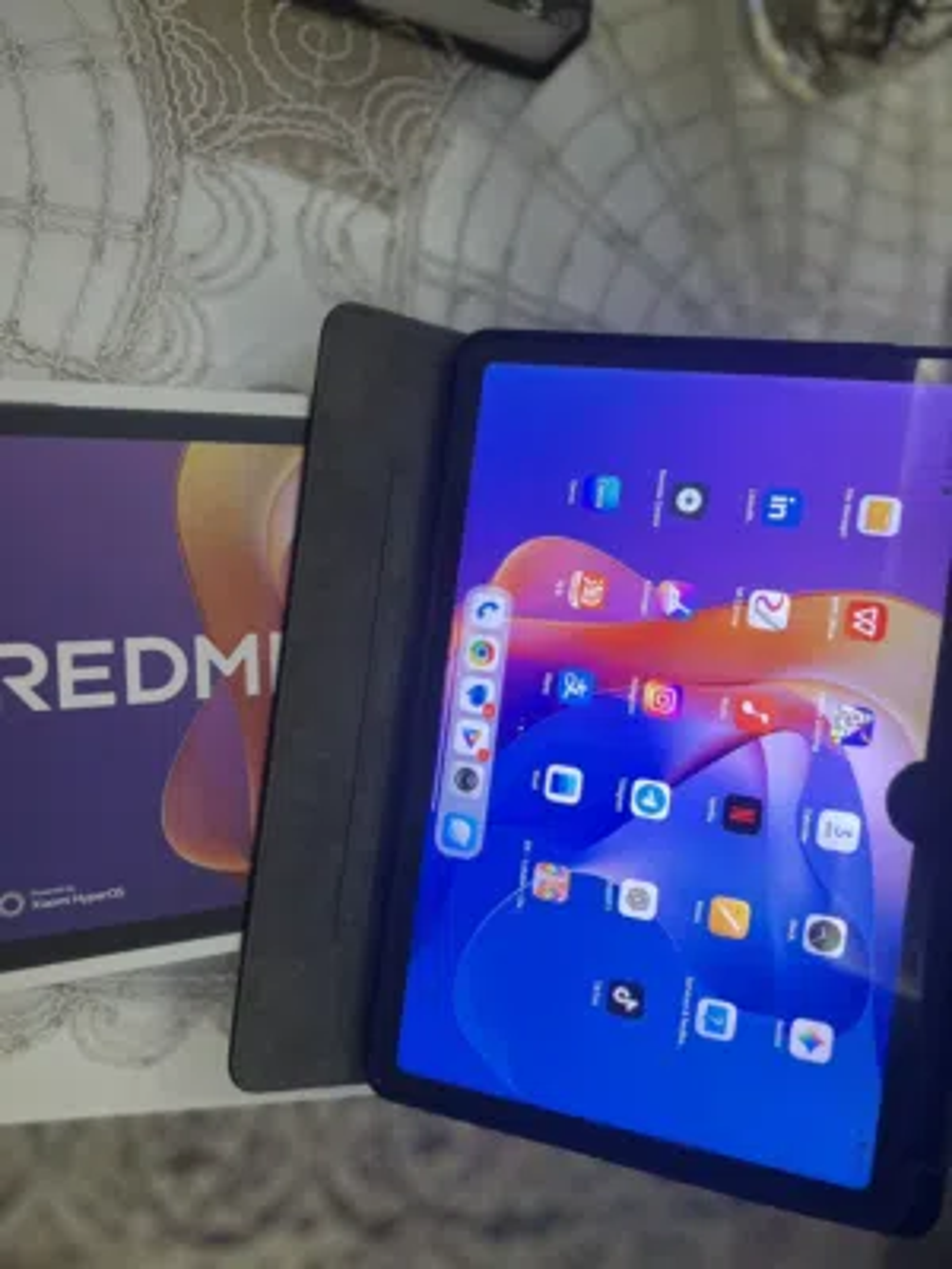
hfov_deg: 53.1
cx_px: 476
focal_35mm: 26
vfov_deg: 67.3
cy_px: 634
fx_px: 953
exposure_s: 1/60
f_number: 1.5
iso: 250
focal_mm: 5.7
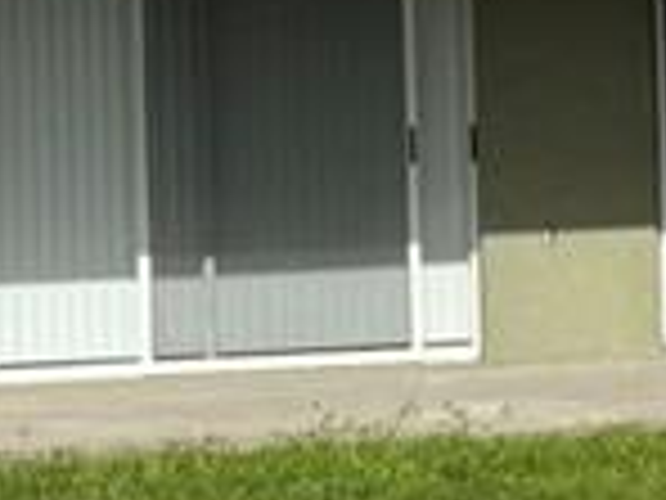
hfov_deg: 9.8
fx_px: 3194
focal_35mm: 166
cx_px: 1836
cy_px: 5
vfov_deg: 8.9
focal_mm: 6.76
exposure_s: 1/9009
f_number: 1.78
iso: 80
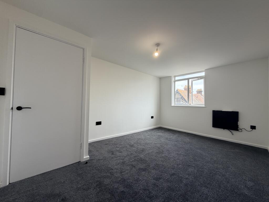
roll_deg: -0.7
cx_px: 134
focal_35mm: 14
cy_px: 101
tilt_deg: +1.6
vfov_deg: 85.7
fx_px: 109
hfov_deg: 102.1
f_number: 2.2
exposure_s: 1/121
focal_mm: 2.22
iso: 80
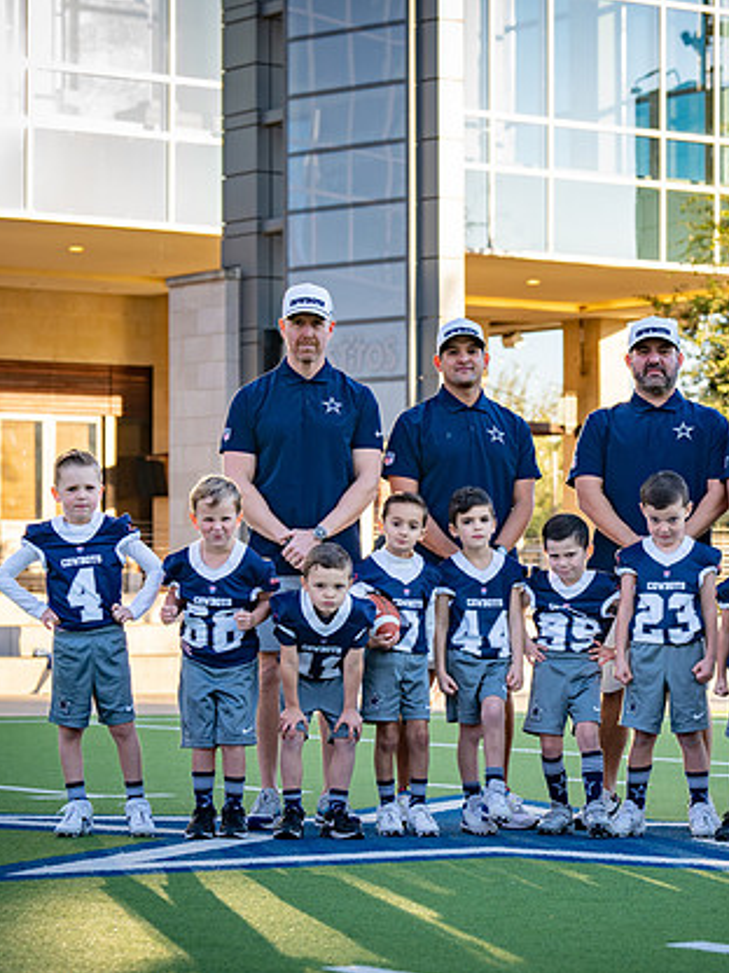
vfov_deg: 17.9
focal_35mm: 110
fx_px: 3089
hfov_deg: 13.4
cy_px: 516
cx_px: 545
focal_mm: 70
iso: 160
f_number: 4
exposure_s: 1/320
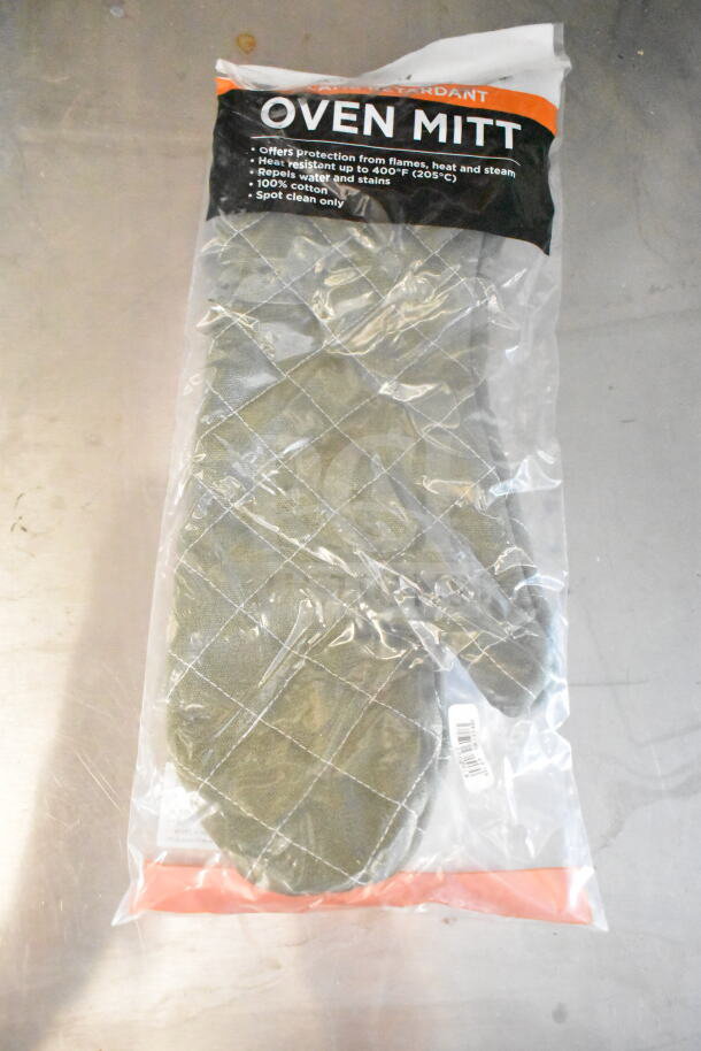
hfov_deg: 40.0
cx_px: 350
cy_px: 526
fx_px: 963
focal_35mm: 33
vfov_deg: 57.2
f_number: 3.8
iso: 22800
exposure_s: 1/40
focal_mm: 22
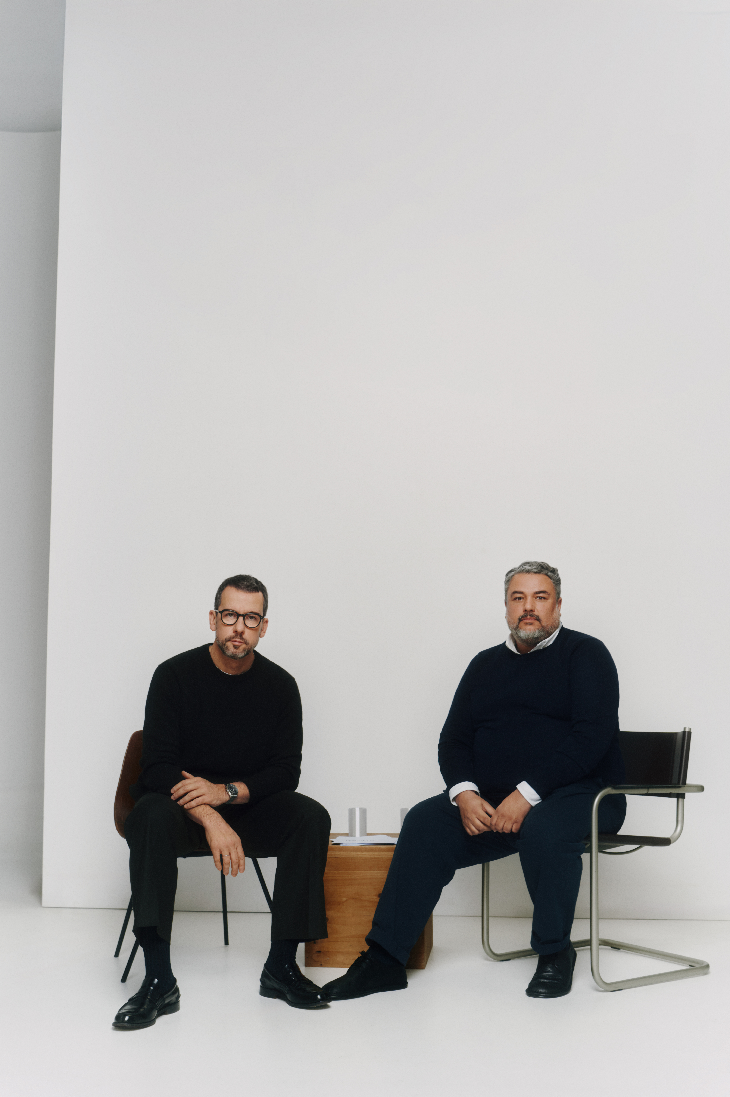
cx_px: 365
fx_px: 1309
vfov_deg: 45.5
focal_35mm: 43
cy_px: 548
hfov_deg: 31.2
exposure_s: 1/125
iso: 200
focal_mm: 43
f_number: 4
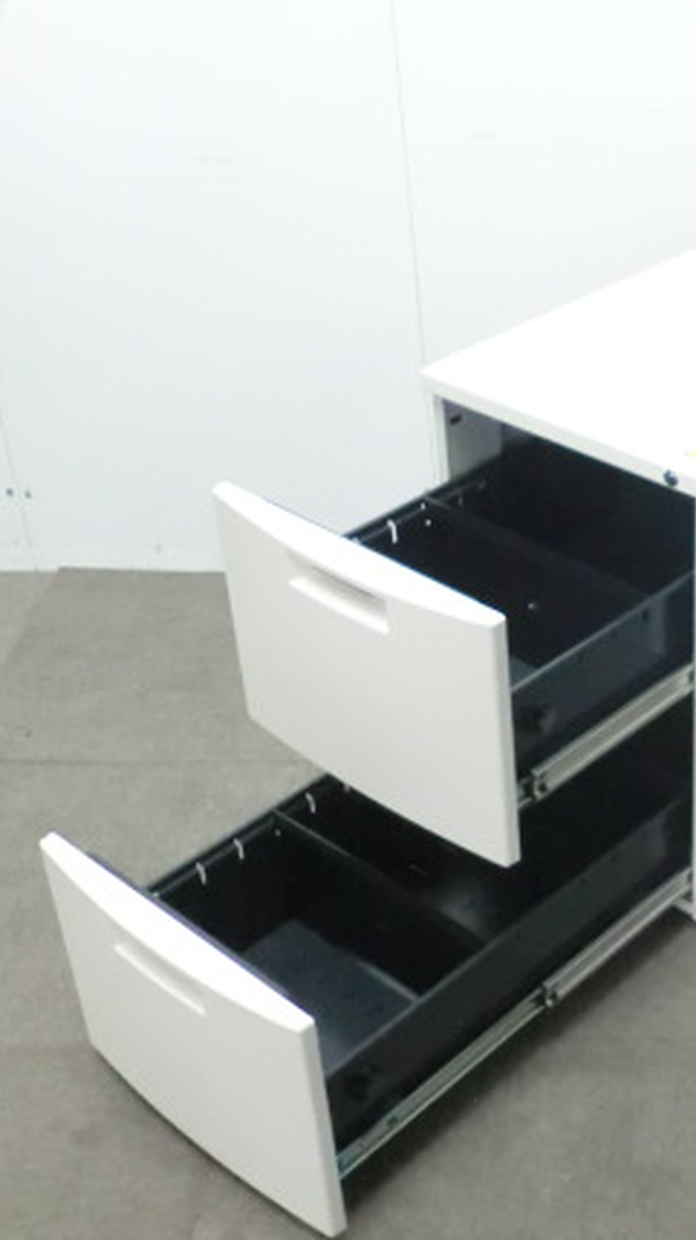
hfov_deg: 22.0
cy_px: 558
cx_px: 728
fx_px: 1708
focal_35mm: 52
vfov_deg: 39.8
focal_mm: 5.8
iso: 800
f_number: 3.5
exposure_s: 1/40
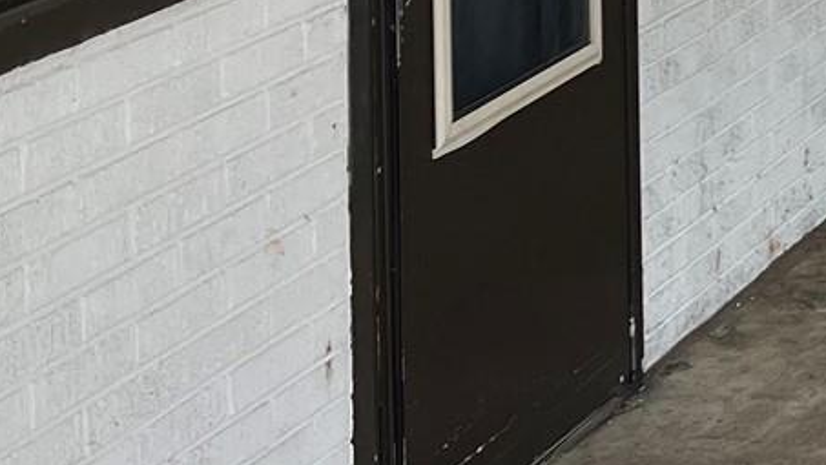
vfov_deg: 8.9
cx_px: 1539
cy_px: -476
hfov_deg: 14.5
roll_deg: +0.6
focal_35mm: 128
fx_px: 2804
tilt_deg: -3.9
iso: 50
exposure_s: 1/592
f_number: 1.6
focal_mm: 5.1
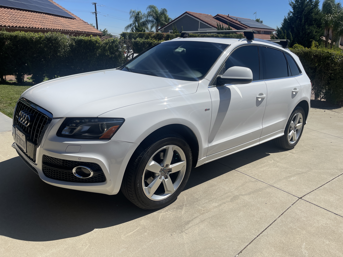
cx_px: 172
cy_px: 128
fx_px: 258
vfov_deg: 53.1
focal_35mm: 26
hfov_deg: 67.3
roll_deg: -0.7
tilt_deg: -18.7
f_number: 1.6
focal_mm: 5.1
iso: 32
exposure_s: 1/7407
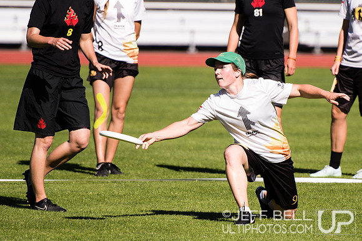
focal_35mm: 490
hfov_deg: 4.2
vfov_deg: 2.8
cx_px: 236
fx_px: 4922
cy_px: 143
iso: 100
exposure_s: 1/2000
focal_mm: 200
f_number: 2.8
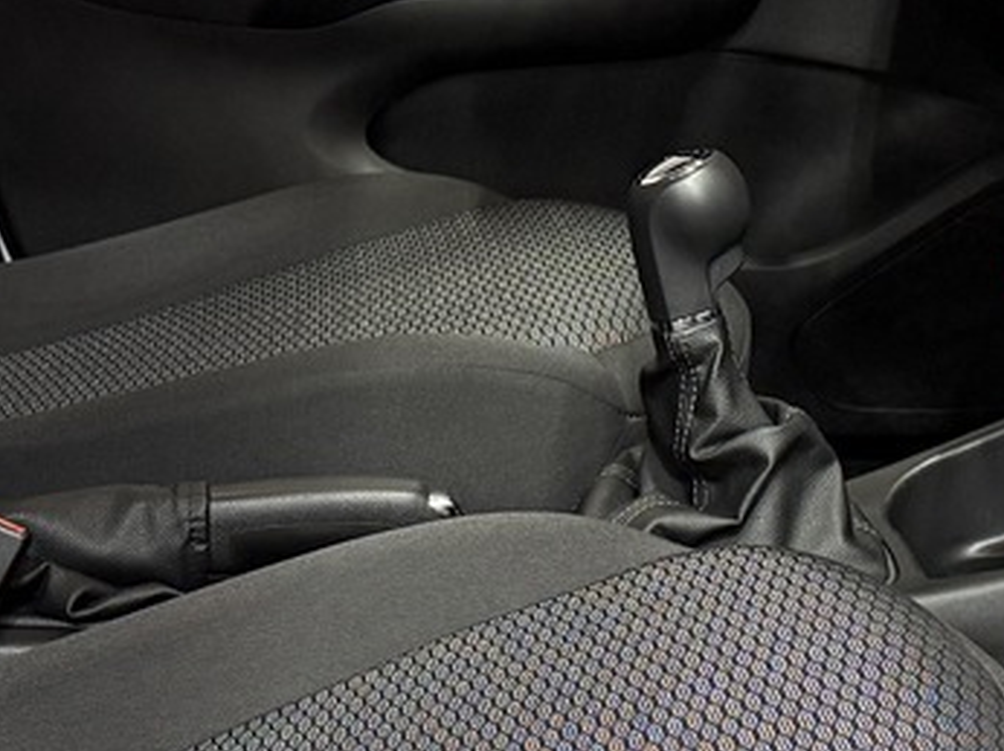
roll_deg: -0.6
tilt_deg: -9.9
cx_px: 572
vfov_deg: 14.7
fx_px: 2898
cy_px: 148
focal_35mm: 100
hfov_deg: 19.6
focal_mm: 6.76
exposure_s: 1/50
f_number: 1.78
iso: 320
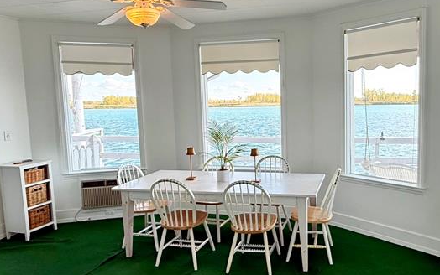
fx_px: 348
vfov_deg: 43.2
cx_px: 288
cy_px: 136
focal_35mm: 29
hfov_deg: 63.2
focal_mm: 2.22
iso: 64
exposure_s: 1/127
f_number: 2.2
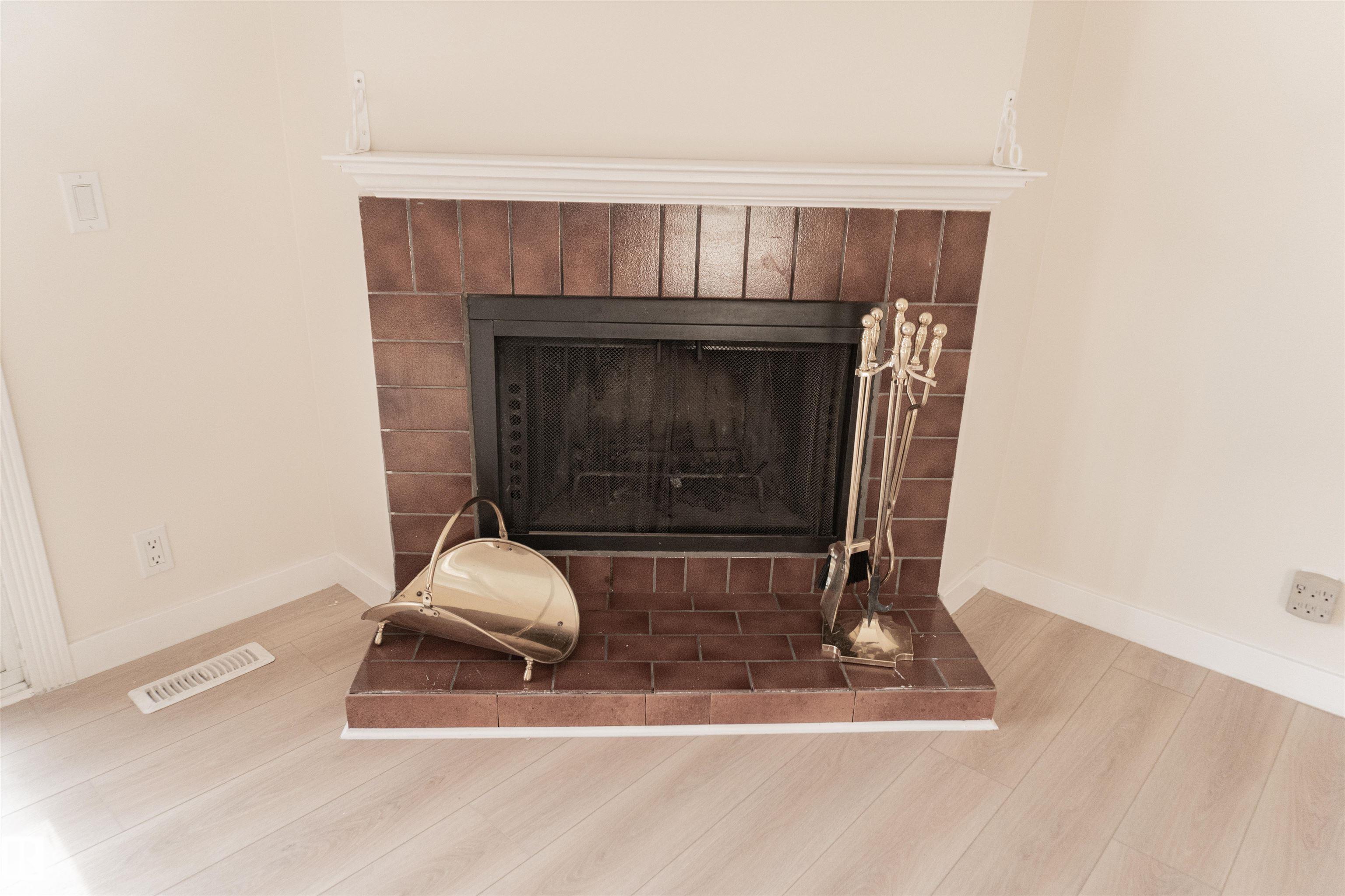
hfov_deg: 73.7
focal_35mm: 24
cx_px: 672
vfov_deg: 53.1
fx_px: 897
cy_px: 448
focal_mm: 16
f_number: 4
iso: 1250
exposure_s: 1/160
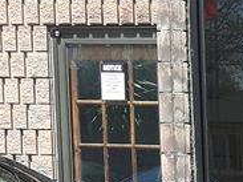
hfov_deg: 8.5
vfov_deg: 6.5
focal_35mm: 217
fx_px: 1522
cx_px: 548
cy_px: 442
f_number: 1.9
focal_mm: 3.7
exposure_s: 1/563
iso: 40
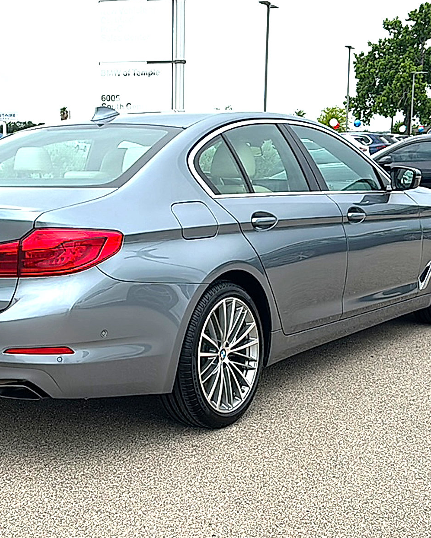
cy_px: 266
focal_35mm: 49
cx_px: 151
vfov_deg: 38.0
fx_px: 781
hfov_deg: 30.7
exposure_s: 1/3891
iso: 80
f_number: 1.78
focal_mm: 6.86
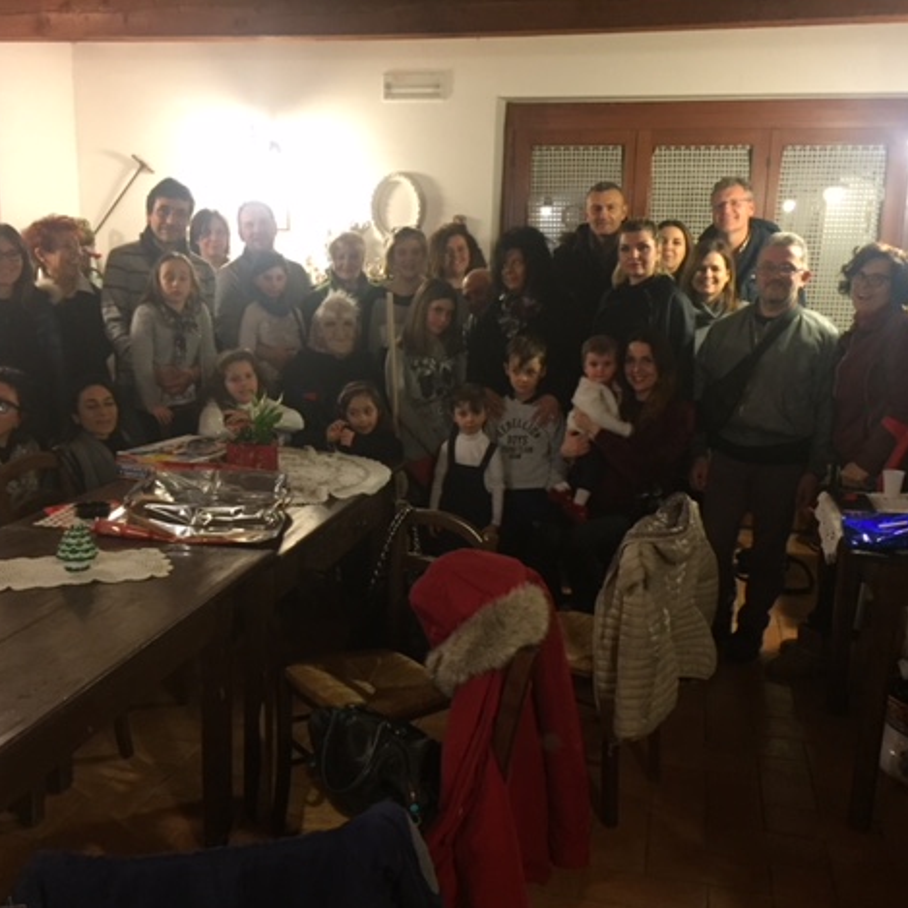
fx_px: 1039
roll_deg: -1.8
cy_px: 463
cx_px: 424
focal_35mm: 35
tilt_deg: -12.2
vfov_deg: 47.2
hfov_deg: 47.2
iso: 250
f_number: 2.2
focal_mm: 4.15
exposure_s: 1/20
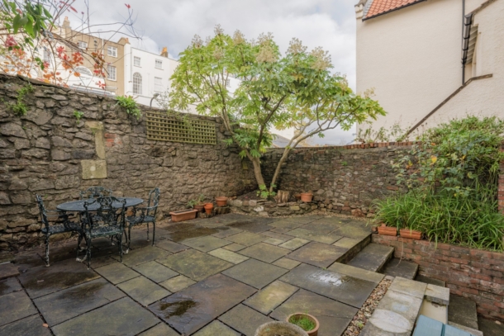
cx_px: 252
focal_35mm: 18
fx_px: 252
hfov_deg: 90.0
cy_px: 168
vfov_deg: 67.4
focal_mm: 18
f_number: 4.5
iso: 320
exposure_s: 1/160
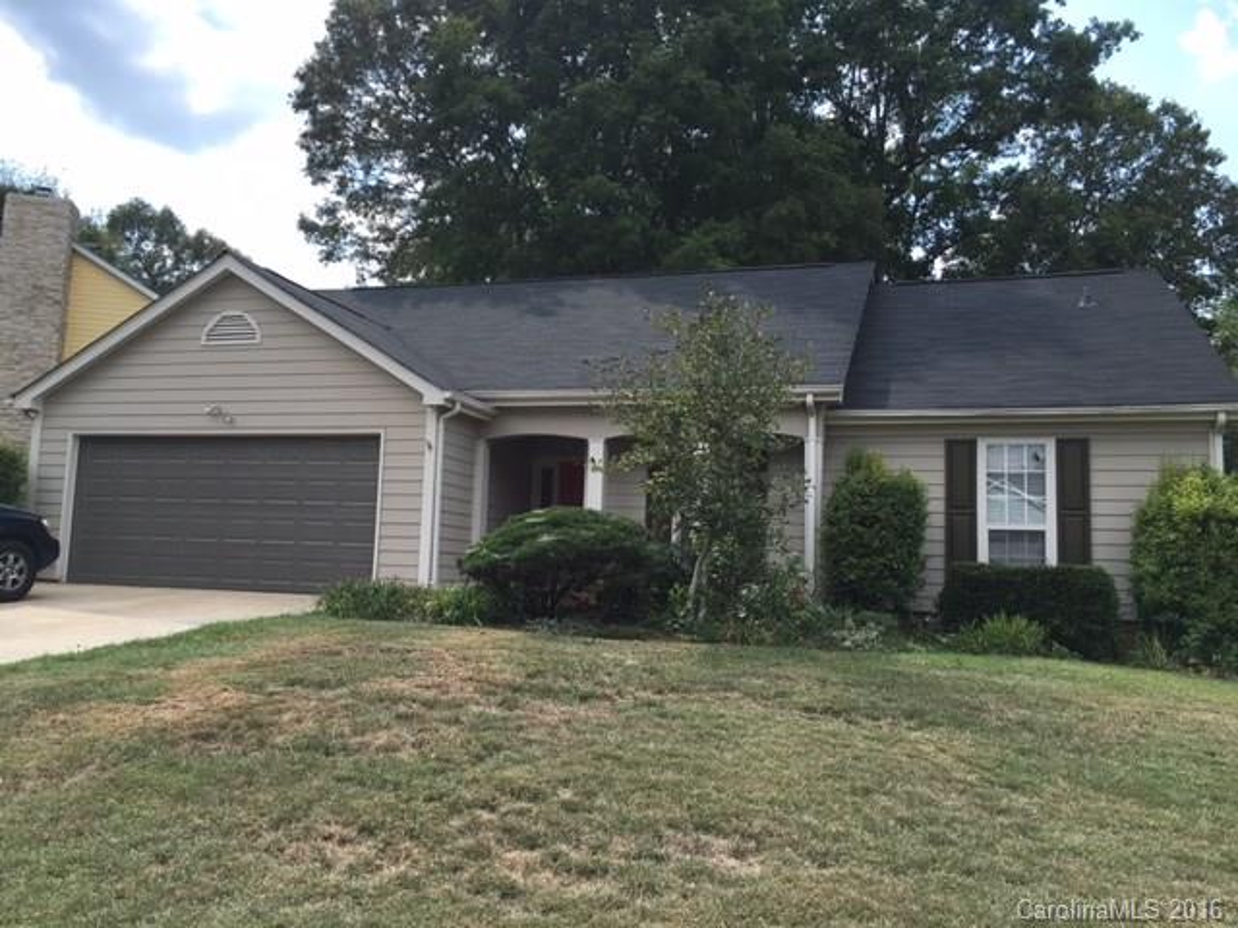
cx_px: 619
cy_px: 464
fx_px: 1037
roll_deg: -1.5
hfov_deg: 61.7
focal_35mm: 29
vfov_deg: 48.2
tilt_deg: +6.3
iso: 25
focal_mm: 4.15
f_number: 2.2
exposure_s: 1/974
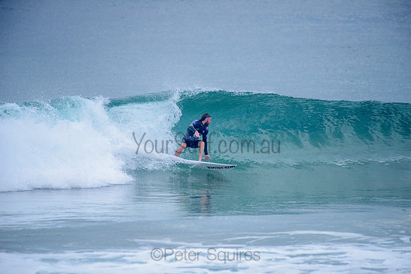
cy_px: 137
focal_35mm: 500
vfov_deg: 2.8
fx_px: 5709
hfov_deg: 4.1
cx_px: 206
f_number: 5.6
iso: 320
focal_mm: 500
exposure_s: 1/2000
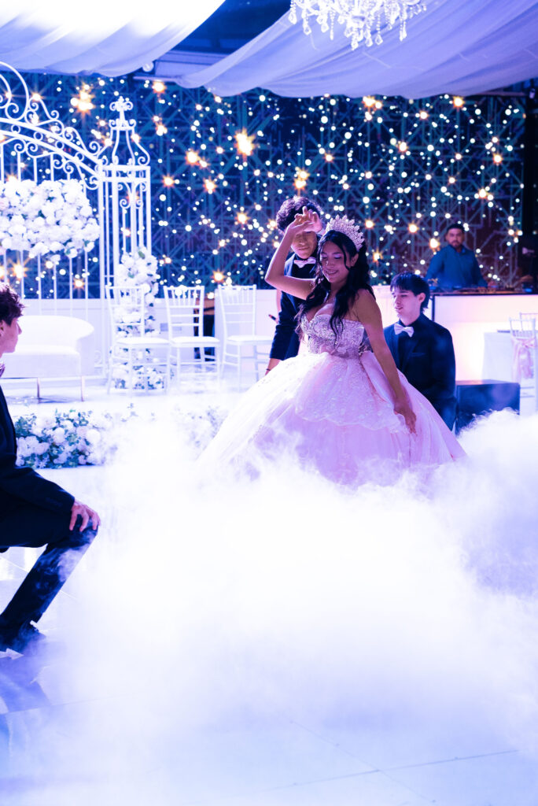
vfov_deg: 28.8
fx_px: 1567
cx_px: 269
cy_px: 403
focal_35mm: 70
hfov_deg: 19.5
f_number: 4
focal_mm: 70
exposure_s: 1/125
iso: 3200
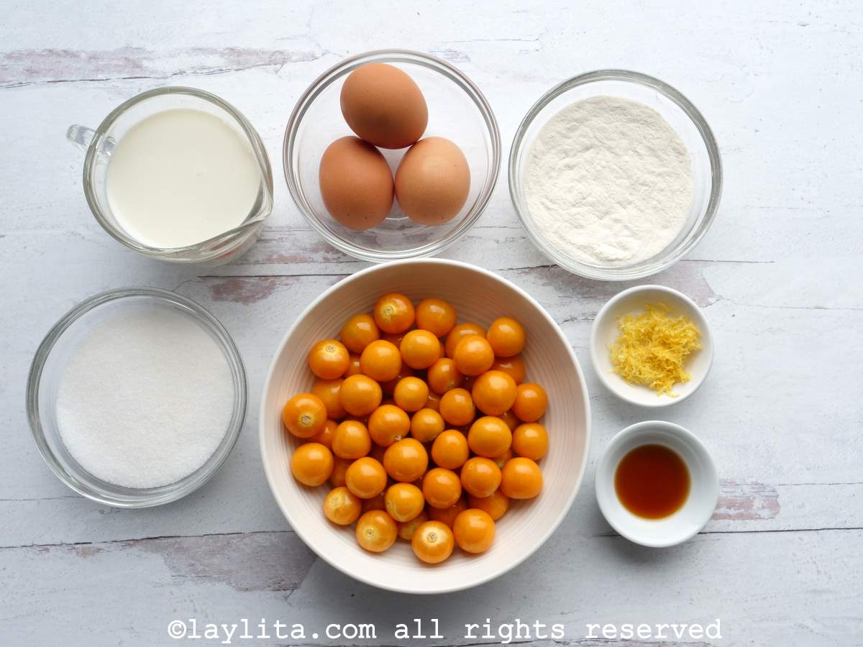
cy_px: 324
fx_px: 1097
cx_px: 432
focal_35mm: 44
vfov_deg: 32.9
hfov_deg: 42.9
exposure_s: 1/60
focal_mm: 22
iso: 800
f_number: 9
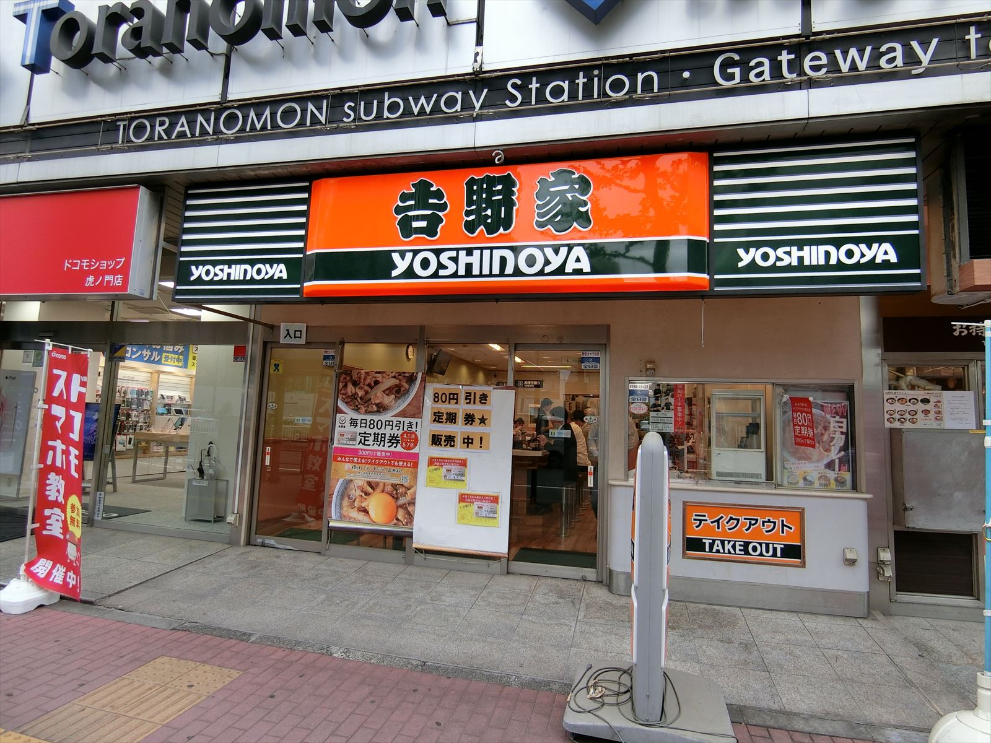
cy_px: 372
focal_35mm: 19
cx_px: 496
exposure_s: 1/125
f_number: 2.7
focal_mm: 4.06
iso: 80
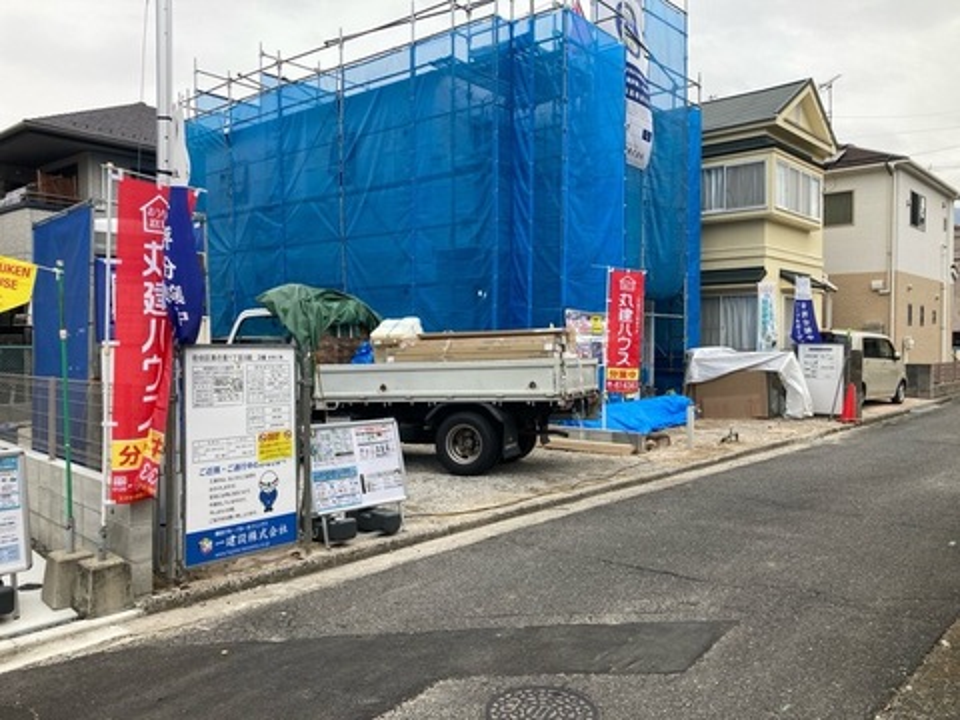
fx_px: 777
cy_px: 360
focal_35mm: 28
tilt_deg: +0.2
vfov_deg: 49.7
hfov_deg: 63.4
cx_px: 480
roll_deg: -0.5
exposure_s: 1/311
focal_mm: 3.99
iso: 20
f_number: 1.8
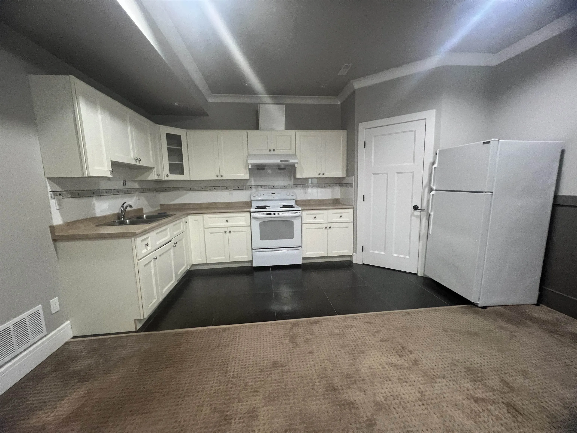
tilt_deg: -9.2
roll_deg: +1.7
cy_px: 216
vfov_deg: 89.9
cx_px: 288
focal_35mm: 13
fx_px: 217
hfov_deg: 106.2
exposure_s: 1/60
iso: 500
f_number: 1.8
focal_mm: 1.57
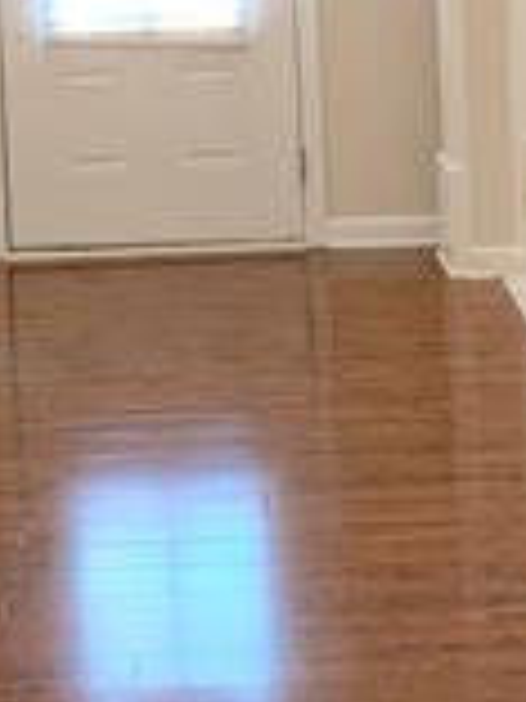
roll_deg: +3.0
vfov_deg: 19.0
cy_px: -27
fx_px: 2026
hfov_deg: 14.7
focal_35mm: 100
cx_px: 94
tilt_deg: -3.9
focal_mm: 4.25
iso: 320
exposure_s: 1/60
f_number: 1.8
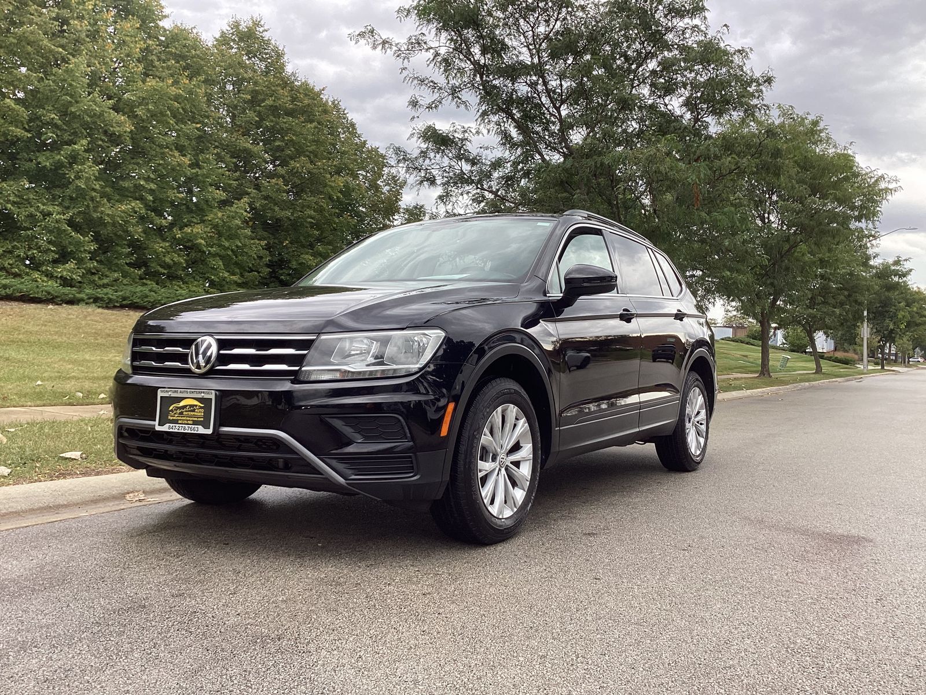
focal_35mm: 31
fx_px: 829
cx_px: 463
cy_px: 348
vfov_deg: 45.4
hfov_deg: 58.4
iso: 25
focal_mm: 3.3
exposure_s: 1/120
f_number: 2.4
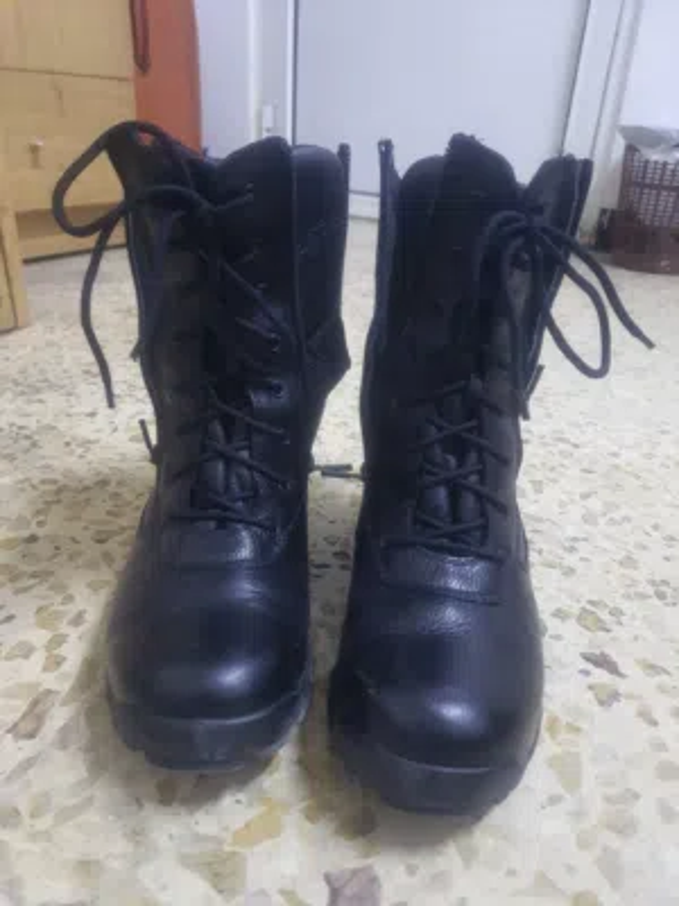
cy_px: 453
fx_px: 628
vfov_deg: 71.6
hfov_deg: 56.8
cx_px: 340
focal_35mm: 24
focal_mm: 5.23
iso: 640
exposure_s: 1/30
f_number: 1.8
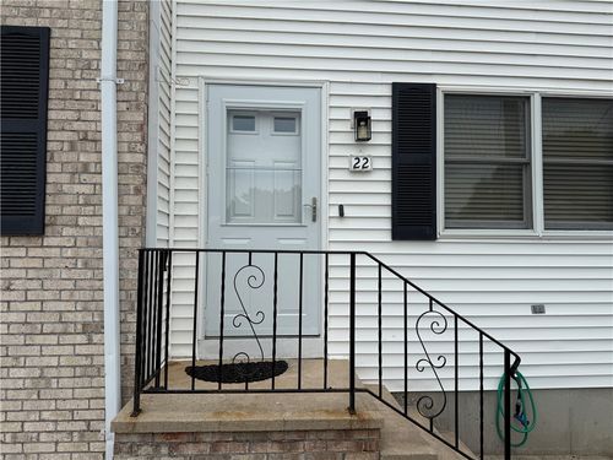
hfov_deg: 71.6
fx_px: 425
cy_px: 230
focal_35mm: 24
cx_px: 306
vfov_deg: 56.8
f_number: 1.78
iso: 80
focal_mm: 6.76
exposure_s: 1/2703
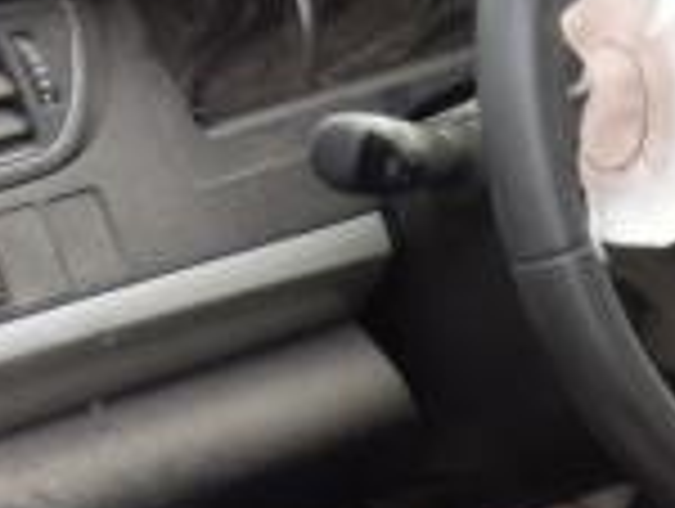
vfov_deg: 11.6
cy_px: 409
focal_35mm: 128
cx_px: 842
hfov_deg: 14.8
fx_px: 2500
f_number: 3.3
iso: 80
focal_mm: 4.3
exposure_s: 1/70
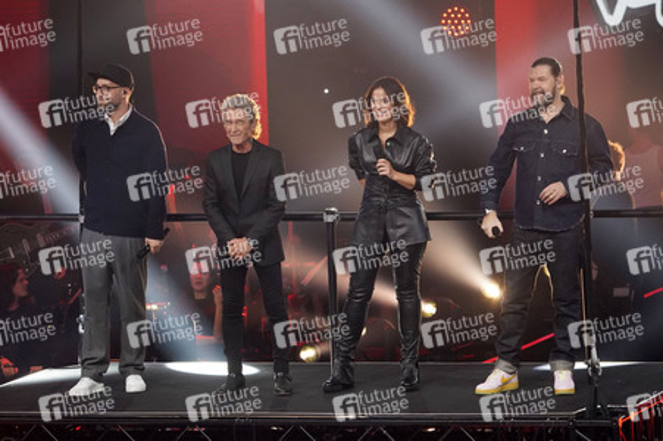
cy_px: 220
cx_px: 332
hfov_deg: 10.3
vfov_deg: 6.9
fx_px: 3681
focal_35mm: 200
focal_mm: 200
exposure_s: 1/160
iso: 5000
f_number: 5.6
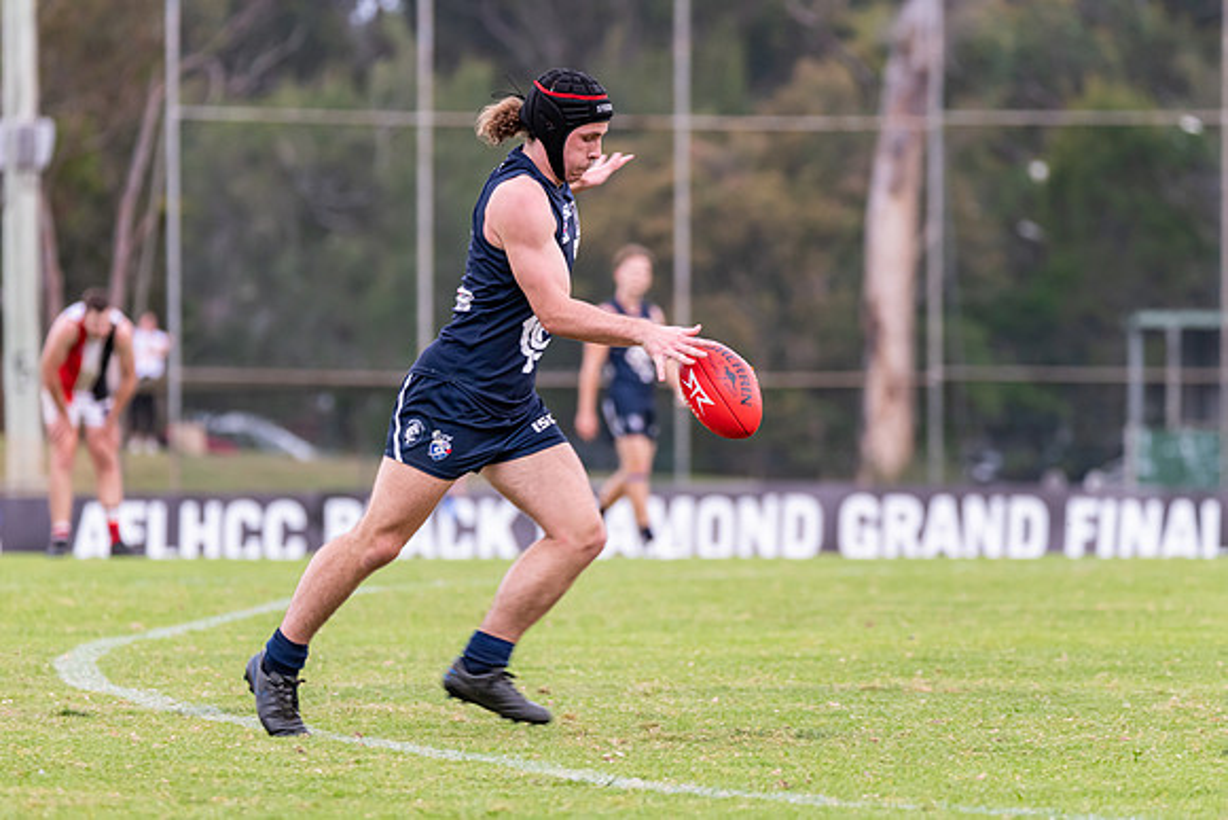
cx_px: 621
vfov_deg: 3.7
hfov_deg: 5.6
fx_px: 12634
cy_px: 423
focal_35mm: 370
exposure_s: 1/400
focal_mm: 350
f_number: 6.3
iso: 1250
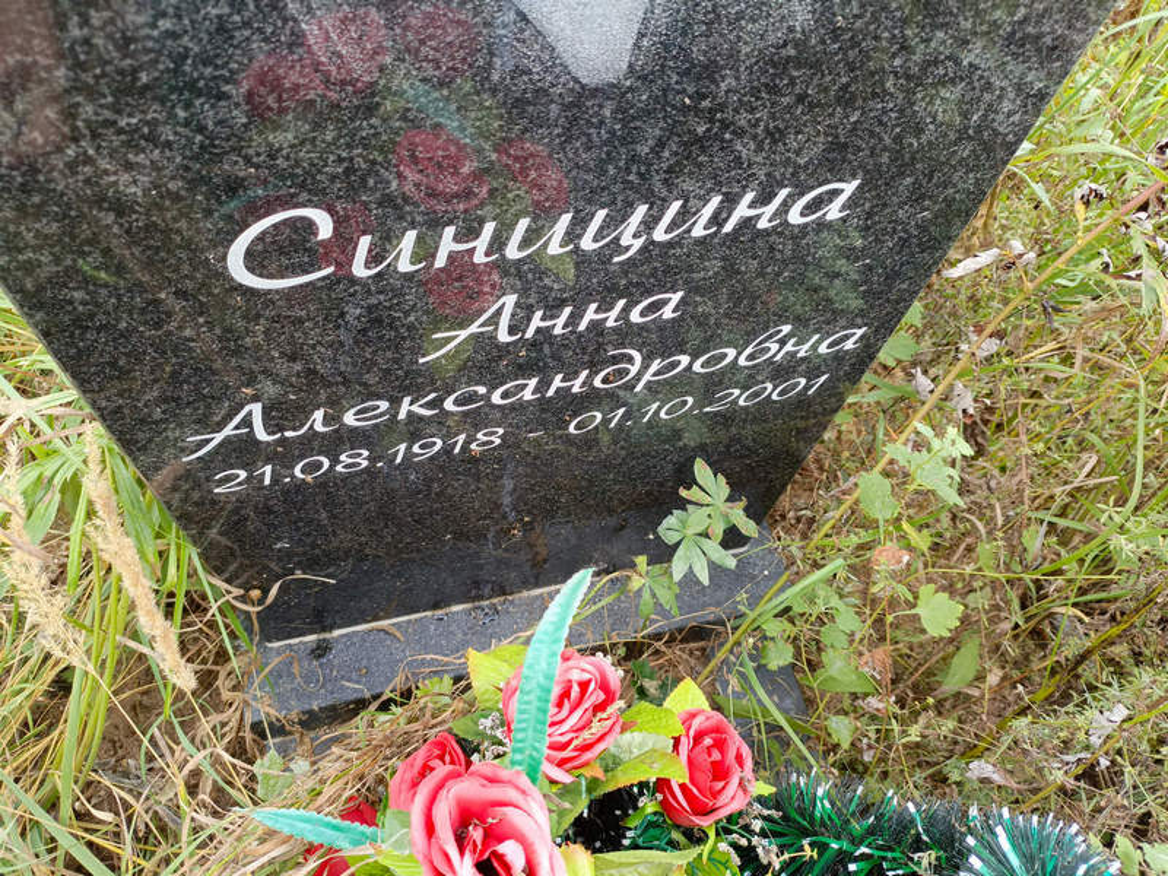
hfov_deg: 69.4
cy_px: 438
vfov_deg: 54.9
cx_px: 584
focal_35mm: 25
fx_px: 844
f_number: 1.69
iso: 202
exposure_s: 1/100
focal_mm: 4.76
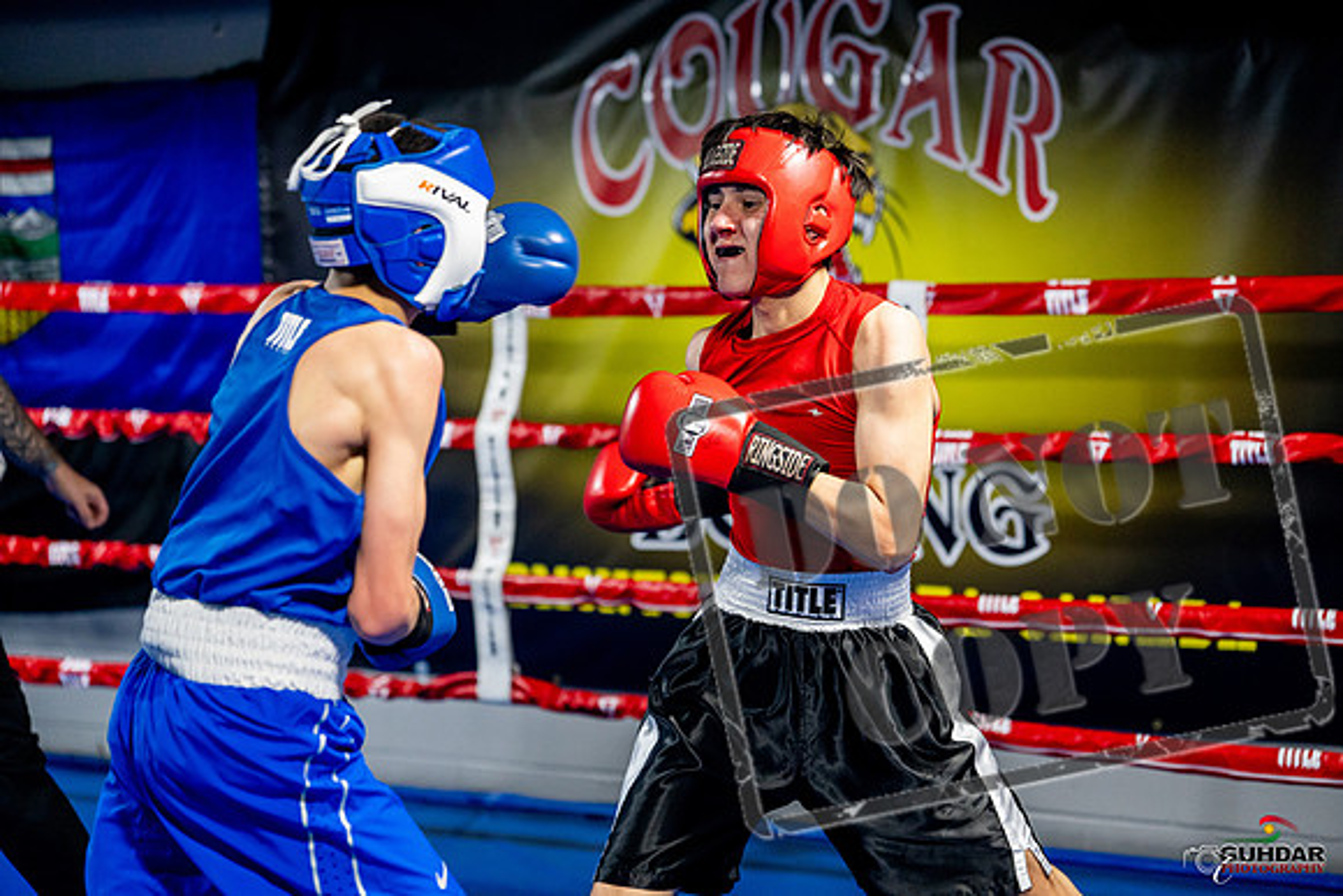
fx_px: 2836
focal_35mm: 76
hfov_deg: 26.6
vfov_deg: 18.0
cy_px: 448
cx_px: 672
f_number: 2
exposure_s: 1/1000
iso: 4000
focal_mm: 76
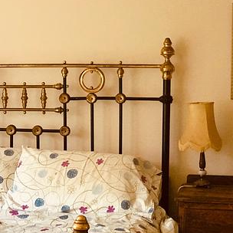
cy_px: 161
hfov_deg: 16.9
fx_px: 784
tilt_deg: -8.0
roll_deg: -0.5
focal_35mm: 103
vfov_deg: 16.8
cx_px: 78
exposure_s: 1/50
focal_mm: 6.6
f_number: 2.8
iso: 800
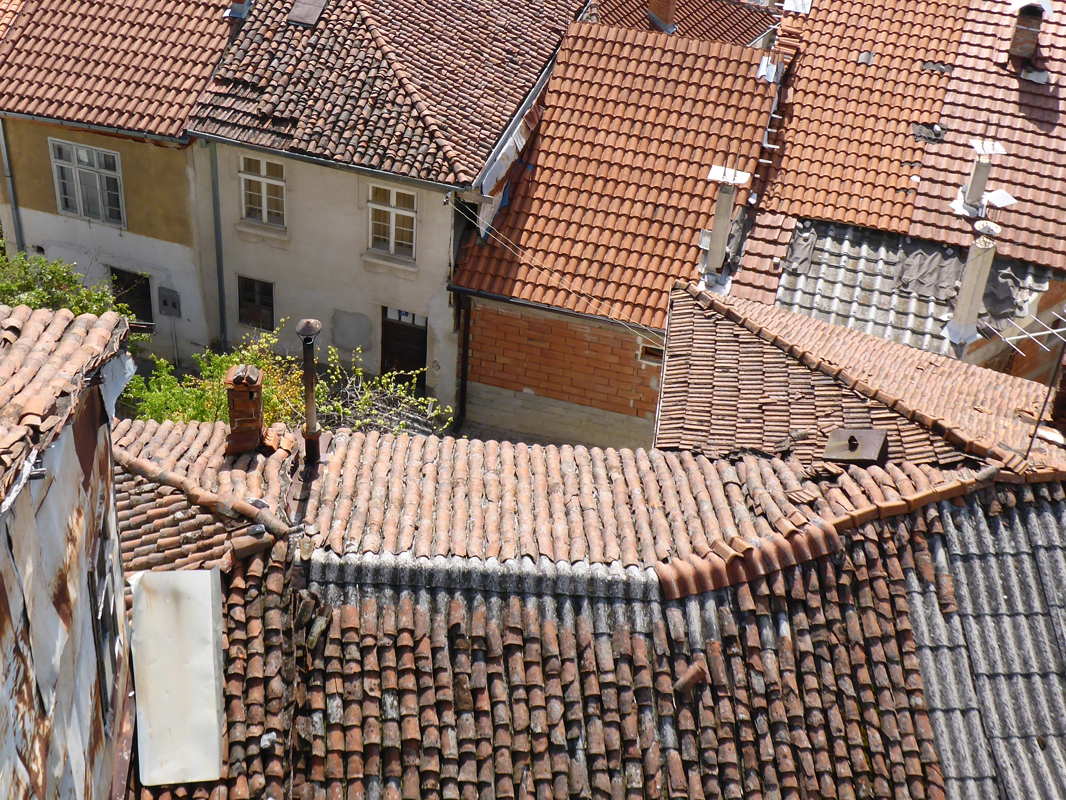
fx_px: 1540
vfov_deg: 28.9
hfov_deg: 38.0
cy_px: 252
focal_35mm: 50
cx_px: 403
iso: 100
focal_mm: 5.5
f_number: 3.5
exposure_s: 1/500
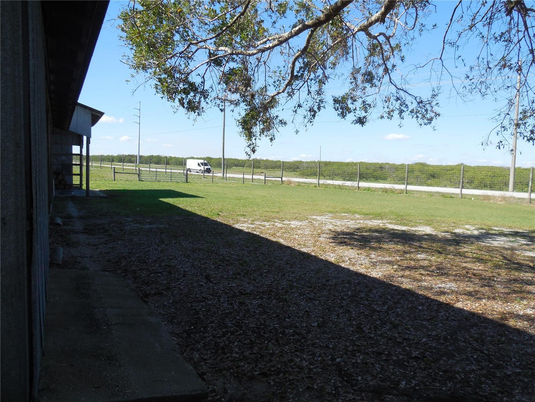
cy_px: 201
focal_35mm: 25
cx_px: 268
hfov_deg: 69.4
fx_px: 386
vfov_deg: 54.9
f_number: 3.1
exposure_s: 1/1000
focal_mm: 4.5
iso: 125
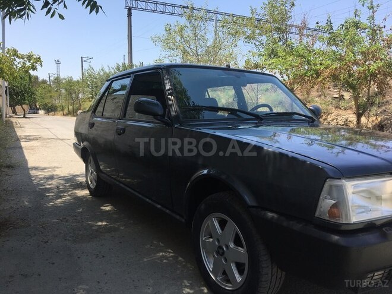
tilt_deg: -5.9
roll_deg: -0.8
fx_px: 328
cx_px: 196
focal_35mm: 29
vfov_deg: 48.2
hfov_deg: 61.7
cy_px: 147
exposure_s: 1/1054
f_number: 2.2
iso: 25
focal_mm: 4.15
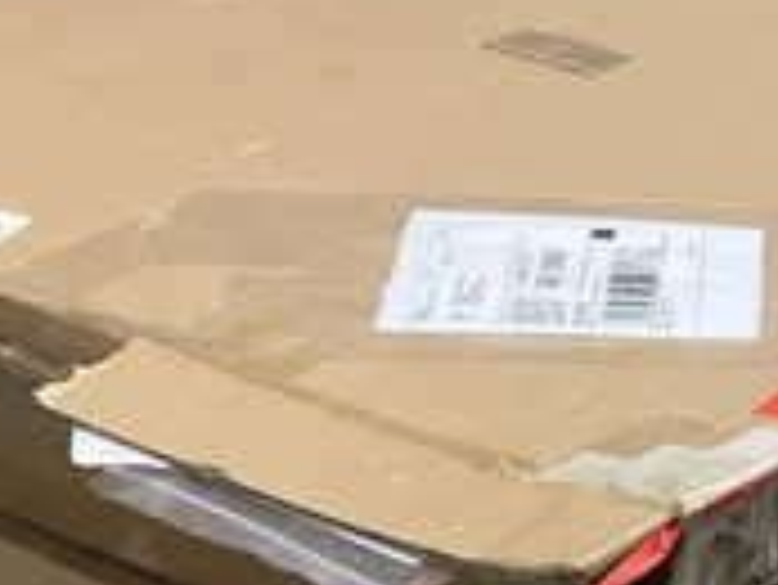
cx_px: 747
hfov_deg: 15.4
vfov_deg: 11.5
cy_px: 776
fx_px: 2834
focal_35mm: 126
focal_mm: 3
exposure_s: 1/30
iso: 400
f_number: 1.8
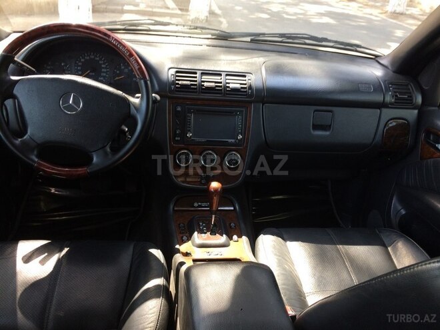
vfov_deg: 48.2
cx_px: 220
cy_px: 165
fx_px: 369
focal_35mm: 29
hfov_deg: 61.7
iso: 40
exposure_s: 1/50
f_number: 2.2
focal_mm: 4.15
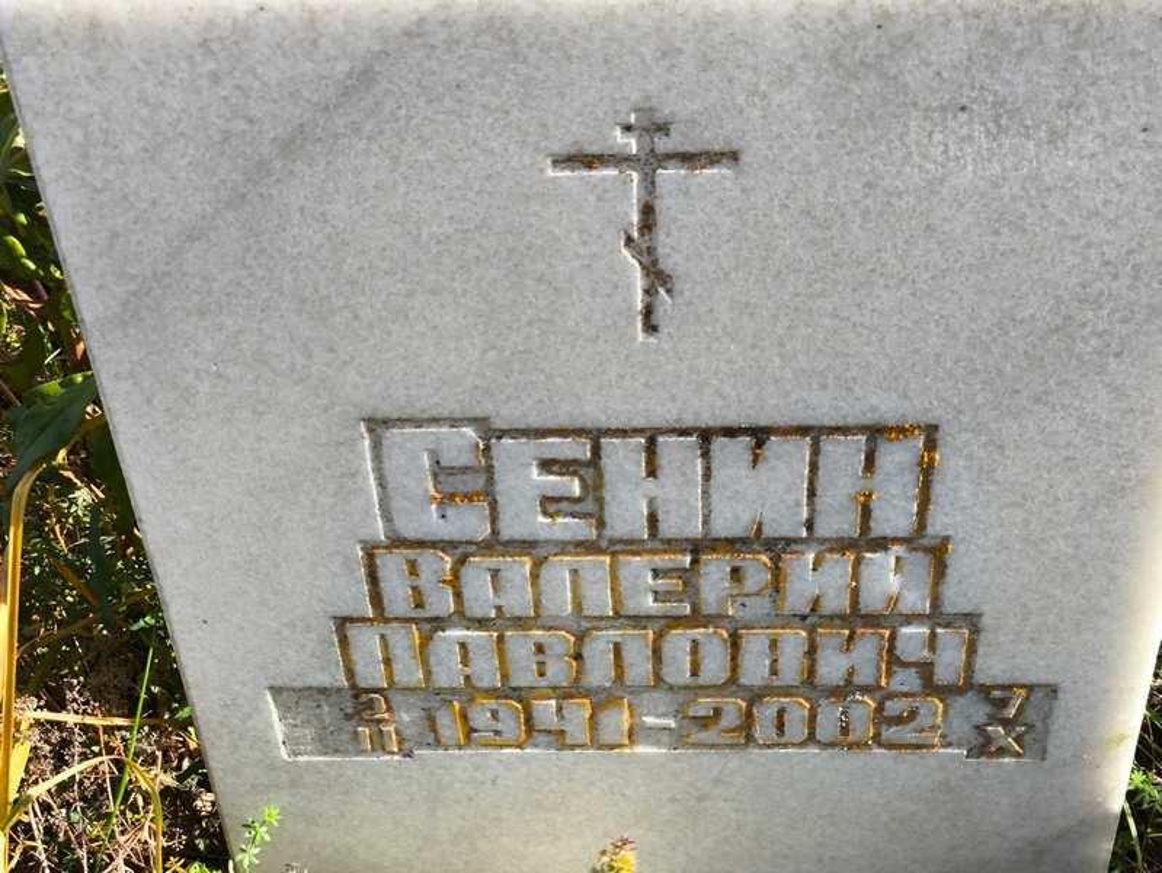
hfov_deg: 38.2
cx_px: 581
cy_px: 436
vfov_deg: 29.1
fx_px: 1679
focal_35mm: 50
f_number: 1.7
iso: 50
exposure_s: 1/405
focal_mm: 4.71
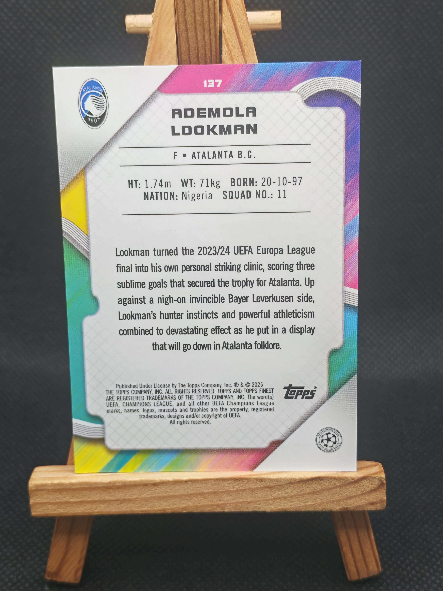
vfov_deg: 34.9
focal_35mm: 55
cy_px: 296
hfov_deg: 26.6
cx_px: 222
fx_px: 938
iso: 200
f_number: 1.9
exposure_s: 1/100
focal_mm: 6.12
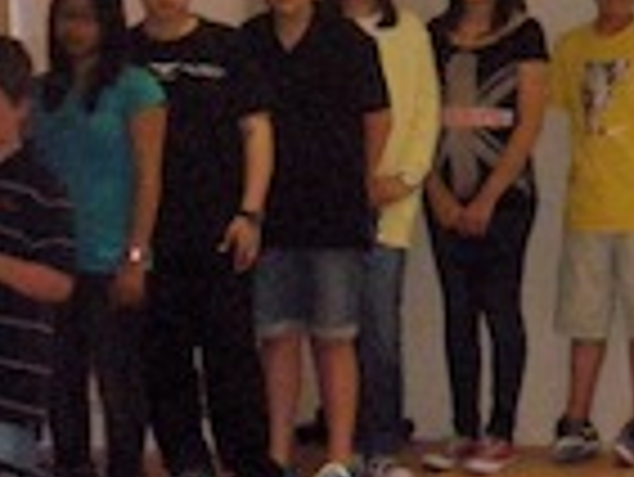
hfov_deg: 11.6
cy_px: 230
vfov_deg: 8.7
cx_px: 391
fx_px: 3116
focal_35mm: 170
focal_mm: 10.7
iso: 640
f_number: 4.7
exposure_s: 1/60
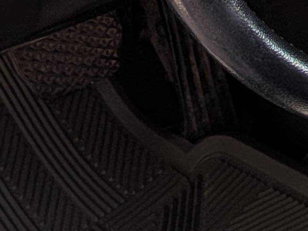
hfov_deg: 12.2
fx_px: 1352
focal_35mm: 152
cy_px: -48
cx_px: 512
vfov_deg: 9.6
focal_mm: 4.53
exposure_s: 1/2463
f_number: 1.7
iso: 34
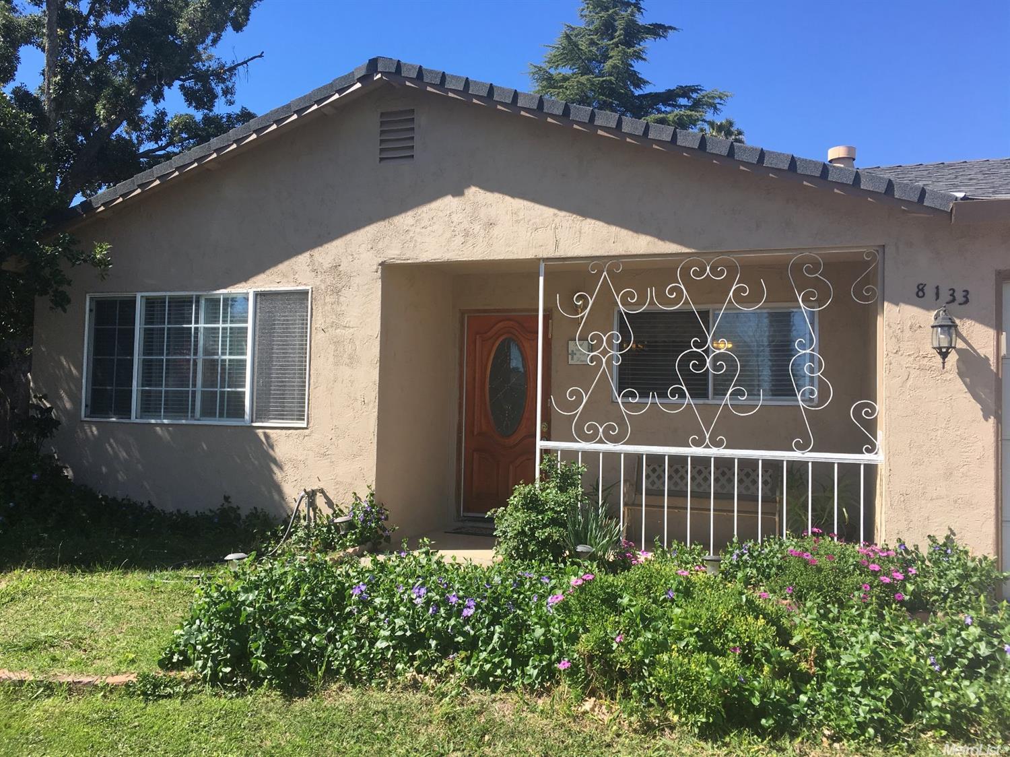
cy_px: 378
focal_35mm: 29
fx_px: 846
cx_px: 505
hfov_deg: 61.7
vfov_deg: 48.2
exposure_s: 1/916
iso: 25
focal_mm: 4.15
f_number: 2.2
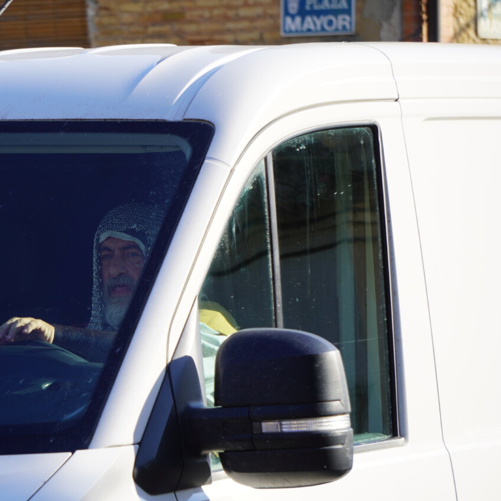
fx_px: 3455
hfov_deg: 8.3
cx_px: 137
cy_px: 250
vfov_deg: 8.3
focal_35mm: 211
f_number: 5.6
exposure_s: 1/200
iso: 100
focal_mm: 110
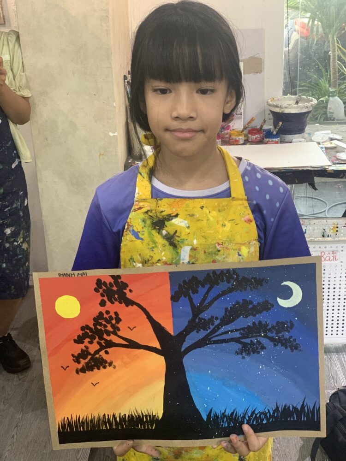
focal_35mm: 52
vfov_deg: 36.8
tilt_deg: -21.7
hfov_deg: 28.0
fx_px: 693
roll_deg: +1.7
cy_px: 230
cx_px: 173
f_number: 2.4
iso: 160
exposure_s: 1/60
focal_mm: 6
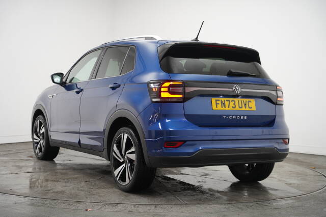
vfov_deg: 24.9
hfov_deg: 36.7
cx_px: 163
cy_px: 108
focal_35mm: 54
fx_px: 491
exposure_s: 1/160
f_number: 3.5
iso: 1600
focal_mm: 54.3
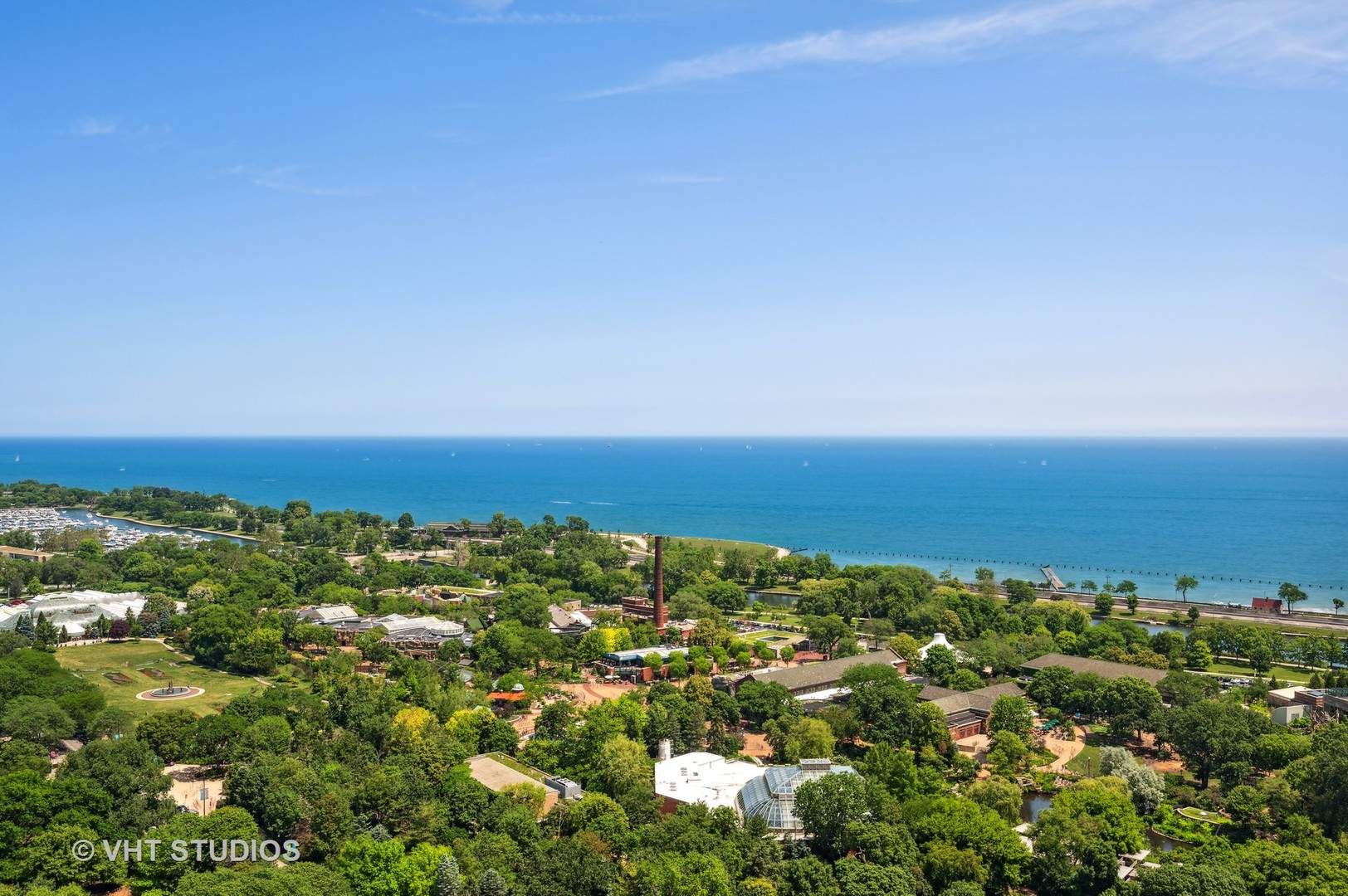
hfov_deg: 62.0
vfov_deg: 43.5
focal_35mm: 30
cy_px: 448
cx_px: 674
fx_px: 1122
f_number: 14
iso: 100
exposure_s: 1/80
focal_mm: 30
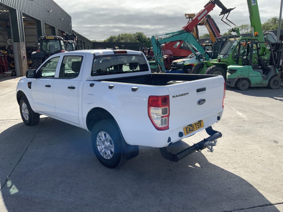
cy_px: 106
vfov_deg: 48.2
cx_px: 142
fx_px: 237
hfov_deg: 61.7
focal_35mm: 29
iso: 16
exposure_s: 1/1675
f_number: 1.8
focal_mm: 3
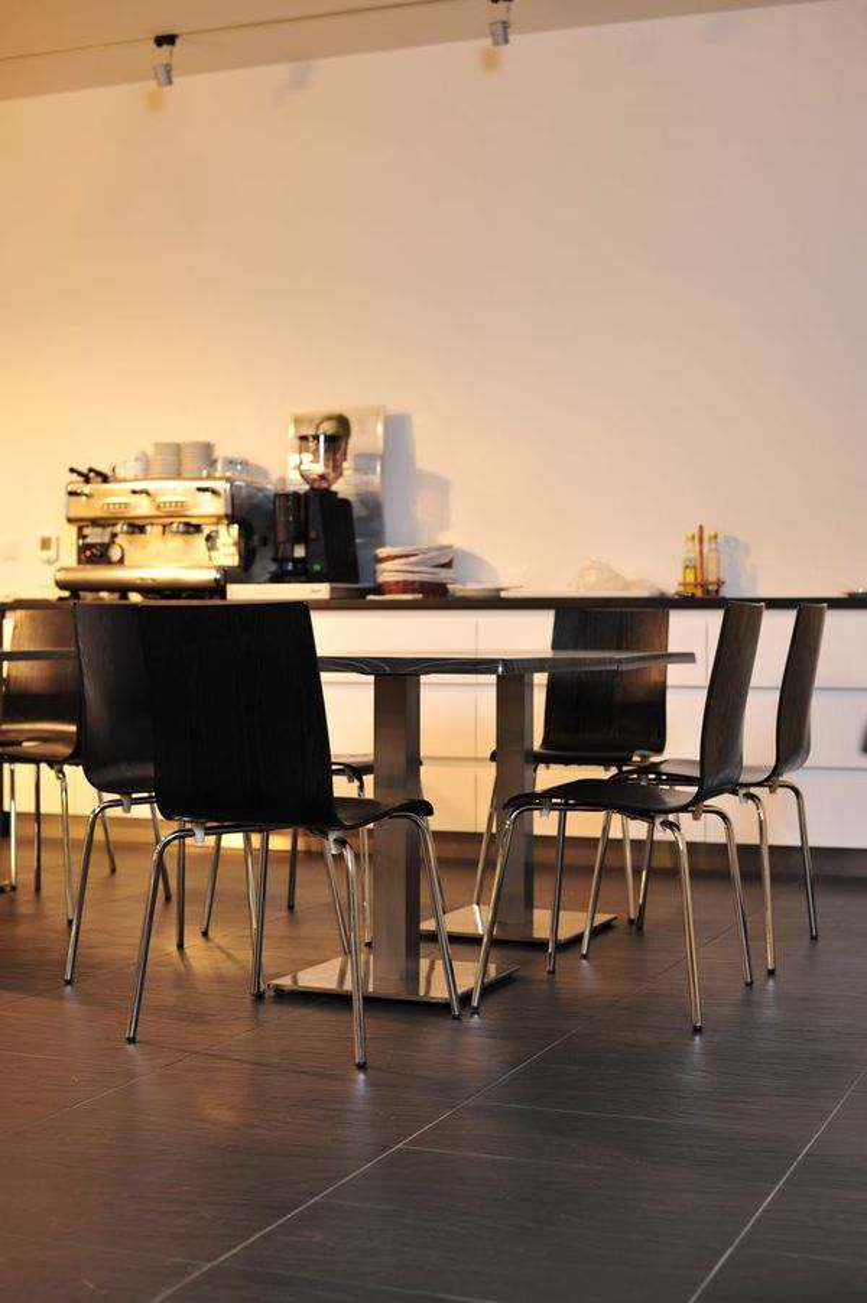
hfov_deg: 27.0
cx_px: 434
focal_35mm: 50
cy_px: 652
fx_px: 1809
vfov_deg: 39.6
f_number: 3.5
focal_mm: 50
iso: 200
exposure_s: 1/5
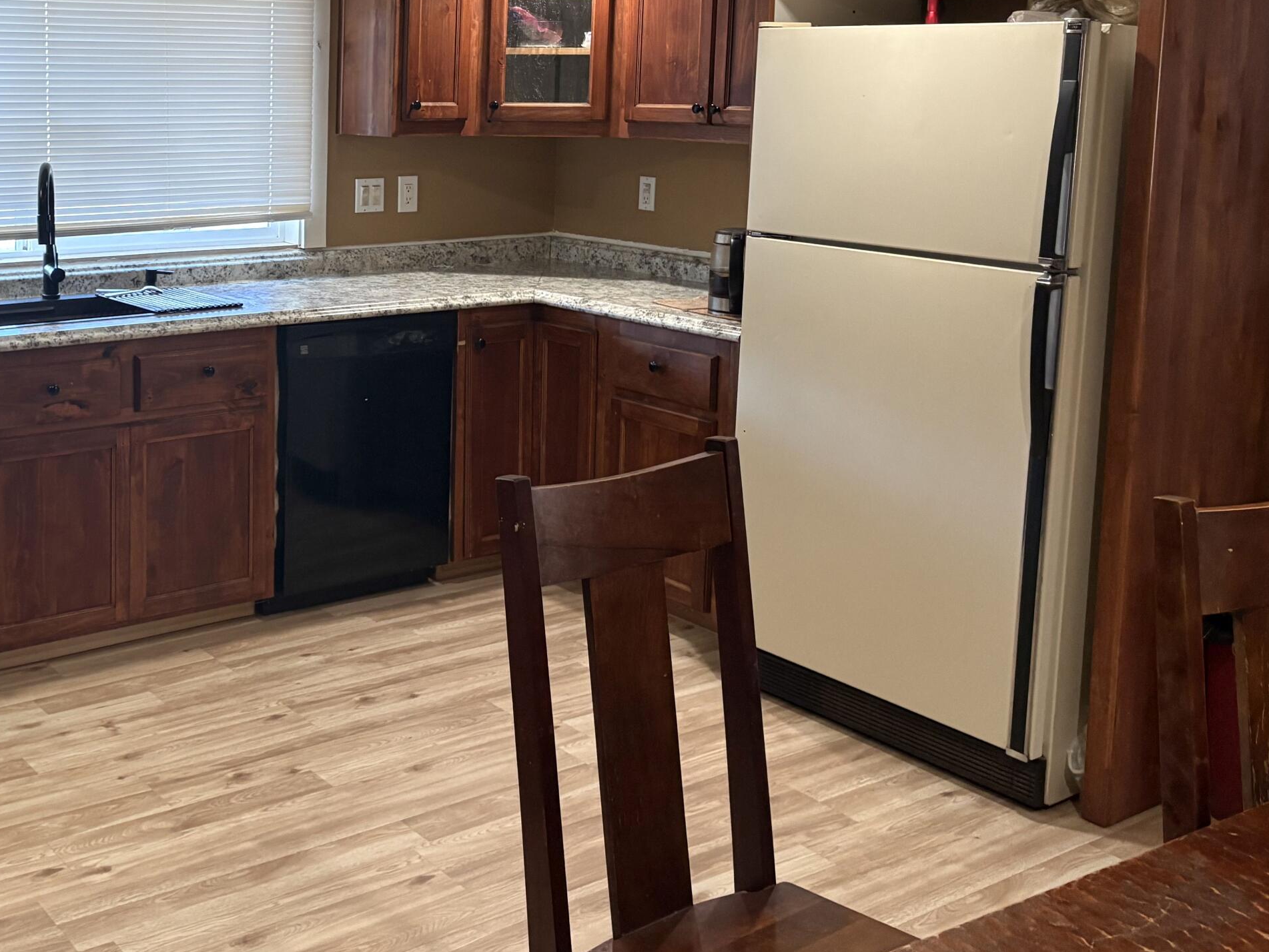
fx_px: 1503
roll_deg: -0.1
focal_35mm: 41
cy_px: 242
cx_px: 290
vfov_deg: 34.4
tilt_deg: -7.4
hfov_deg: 44.0
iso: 320
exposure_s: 1/60
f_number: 1.6
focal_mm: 5.96
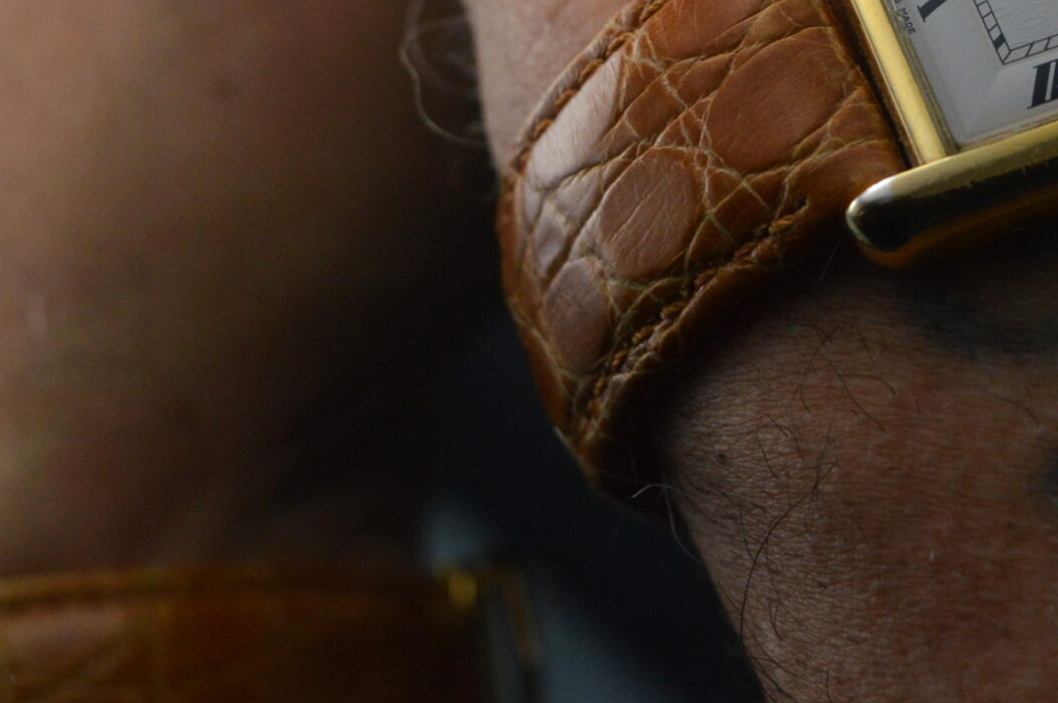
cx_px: 1026
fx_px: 3406
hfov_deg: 17.3
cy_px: 29
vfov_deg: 11.7
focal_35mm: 116
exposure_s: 1/200
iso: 800
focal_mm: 32
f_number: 7.1
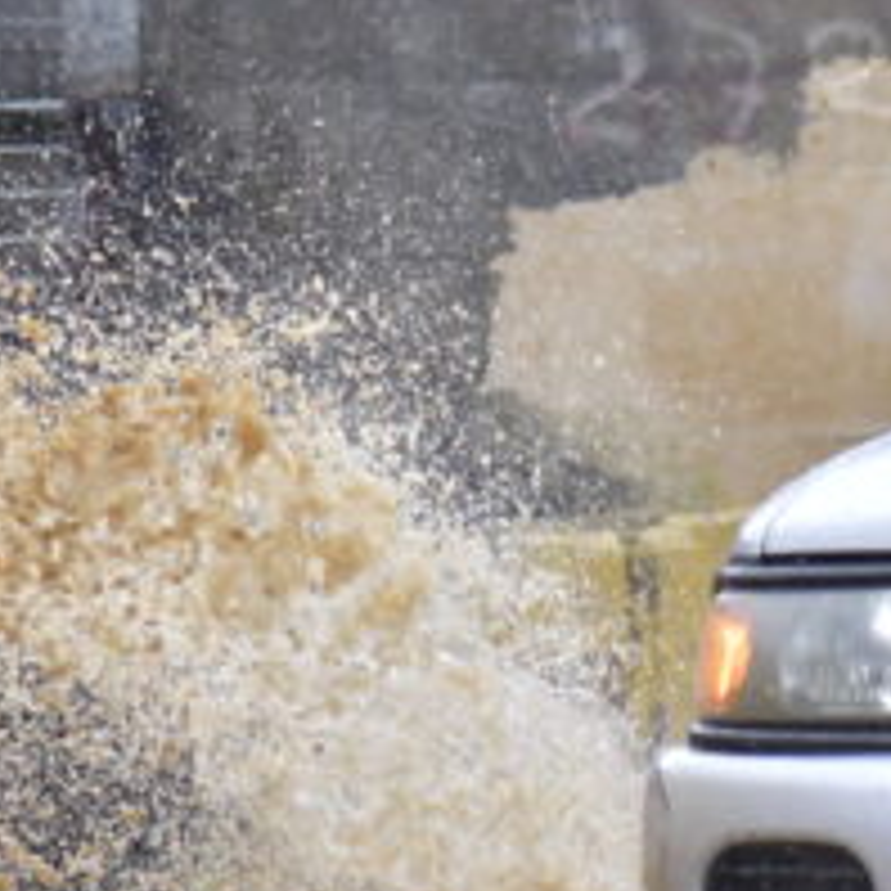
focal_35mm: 826
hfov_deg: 2.1
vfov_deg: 2.1
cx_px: 1620
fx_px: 24054
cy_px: 425
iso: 1000
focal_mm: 120
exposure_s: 1/1250
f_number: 5
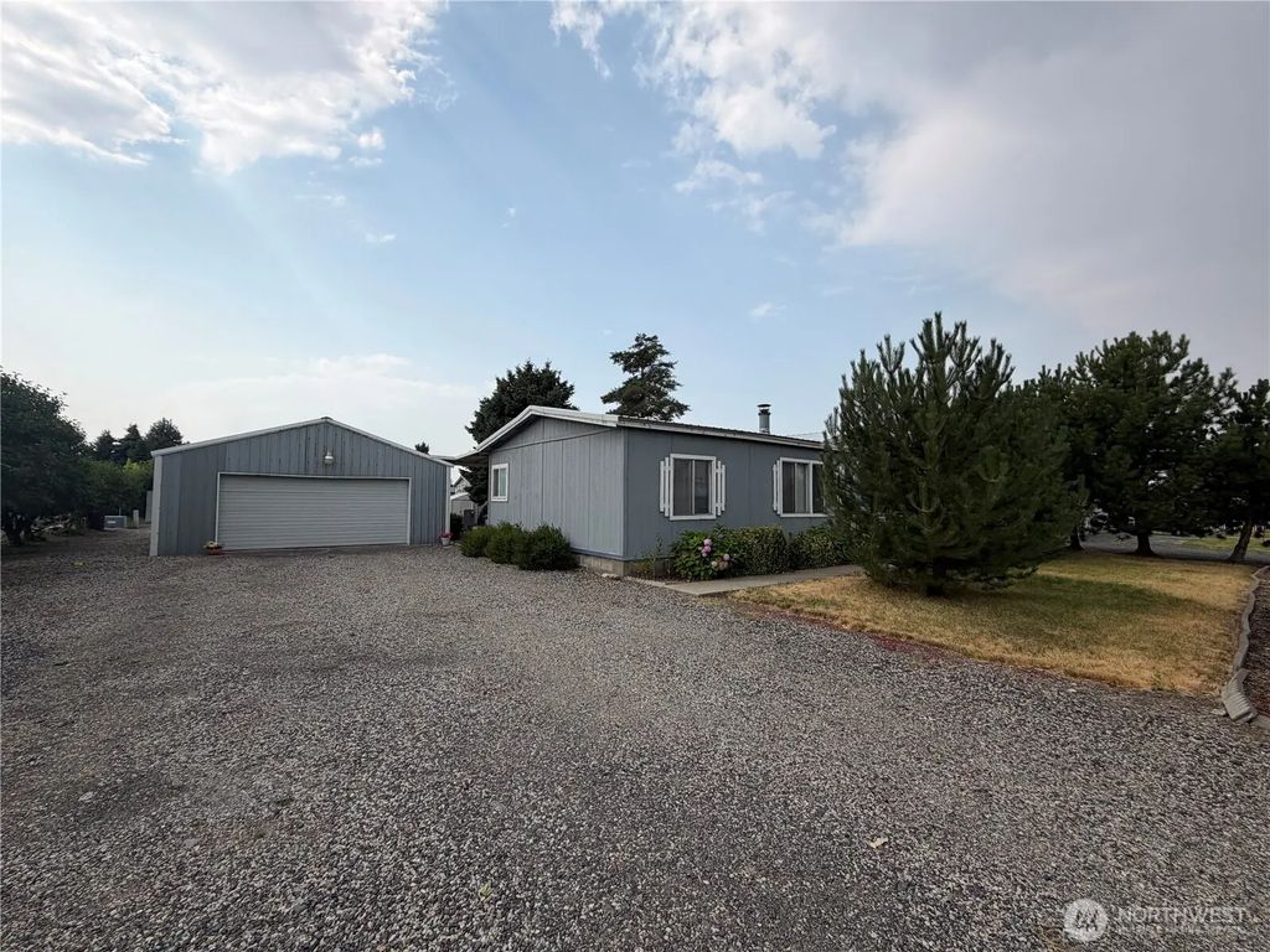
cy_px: 476
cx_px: 635
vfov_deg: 85.7
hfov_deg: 102.1
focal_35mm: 14
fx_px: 514
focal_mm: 2.22
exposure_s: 1/1189
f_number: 2.2
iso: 20
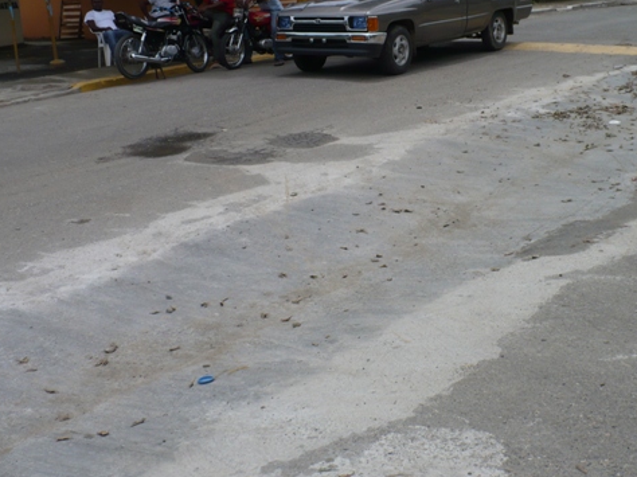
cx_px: 394
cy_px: 243
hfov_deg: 38.0
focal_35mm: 50
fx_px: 920
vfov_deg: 29.1
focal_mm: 6.1
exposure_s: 1/320
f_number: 8
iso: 100
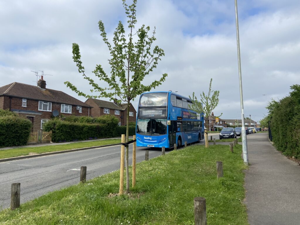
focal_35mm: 26
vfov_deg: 53.1
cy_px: 112
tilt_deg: +5.9
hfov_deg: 67.3
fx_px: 225
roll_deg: -0.6
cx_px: 150
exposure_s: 1/2688
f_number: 1.8
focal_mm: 4.25
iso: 32
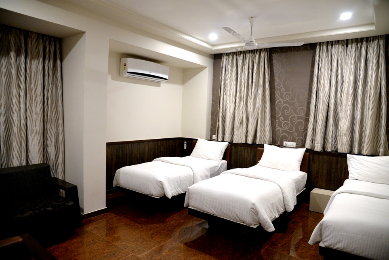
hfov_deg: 73.7
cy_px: 130
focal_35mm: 24
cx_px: 194
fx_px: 259
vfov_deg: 53.2
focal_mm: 24
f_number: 4
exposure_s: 1/60
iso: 1600
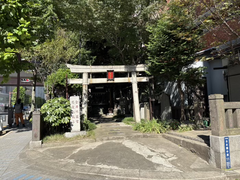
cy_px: 90
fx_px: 180
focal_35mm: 26
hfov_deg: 67.3
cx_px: 120
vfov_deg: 53.1
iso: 50
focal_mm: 5.96
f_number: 1.6
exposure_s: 1/1362
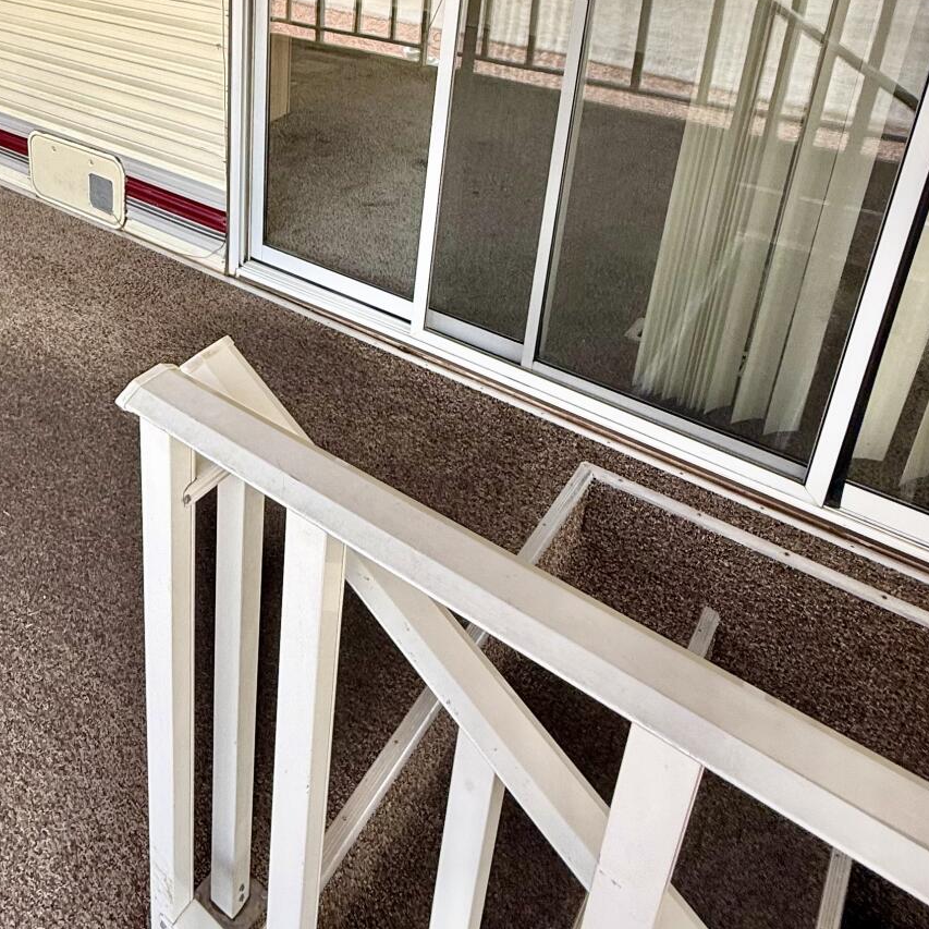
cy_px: 137
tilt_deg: -19.4
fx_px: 881
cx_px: 164
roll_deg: +1.3
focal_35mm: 29
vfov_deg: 50.8
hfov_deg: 51.5
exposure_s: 1/99
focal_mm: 2.22
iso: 50
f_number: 2.2
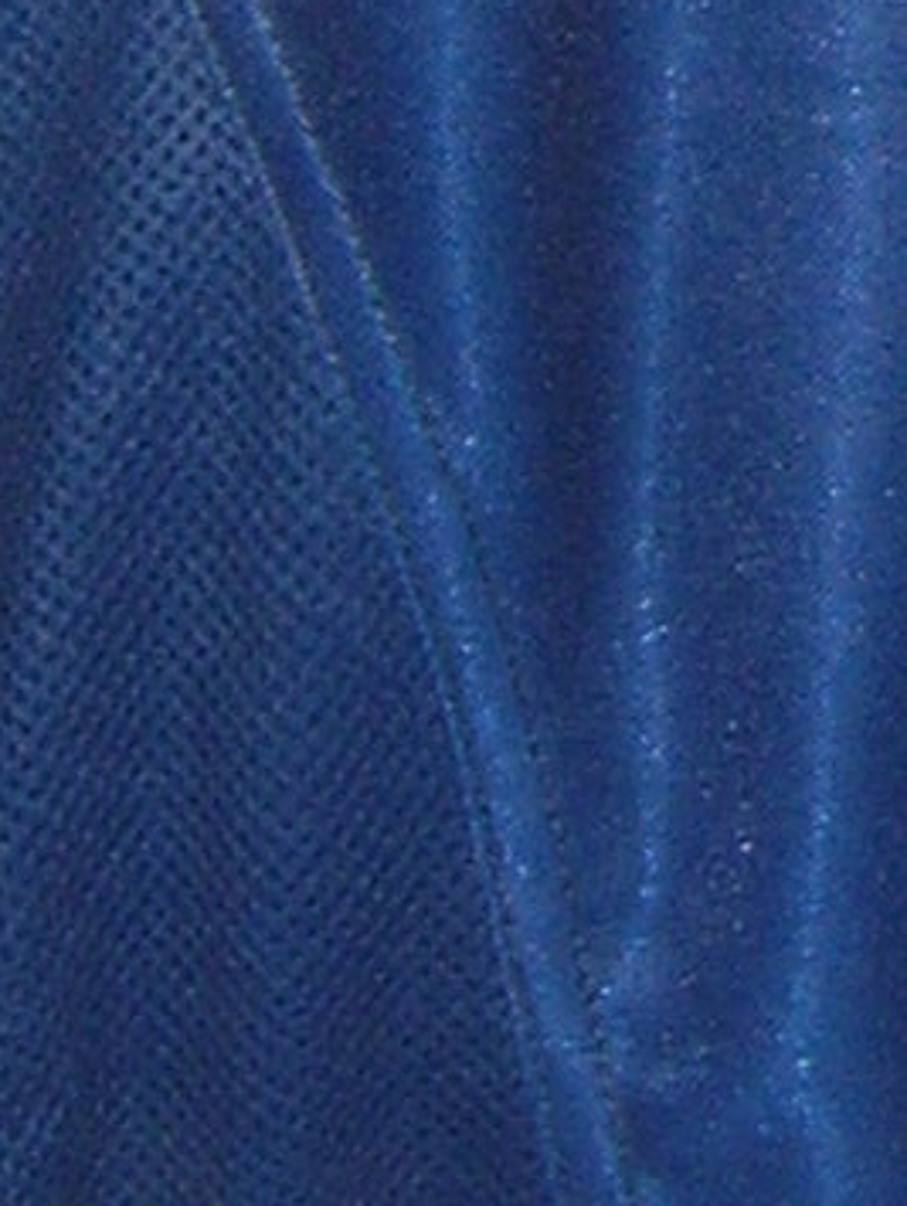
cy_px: -1376
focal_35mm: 248
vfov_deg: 7.6
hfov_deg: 6.0
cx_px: 876
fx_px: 8648
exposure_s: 1/60.1
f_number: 2.9
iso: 50
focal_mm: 5.7
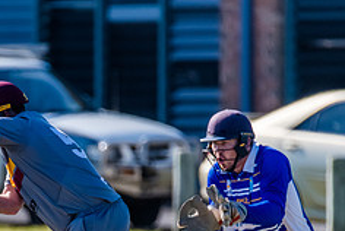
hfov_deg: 1.3
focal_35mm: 1608
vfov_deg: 0.9
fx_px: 15429
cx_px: -17
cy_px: 256
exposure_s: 1/2000
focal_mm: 600
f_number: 6.3
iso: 640
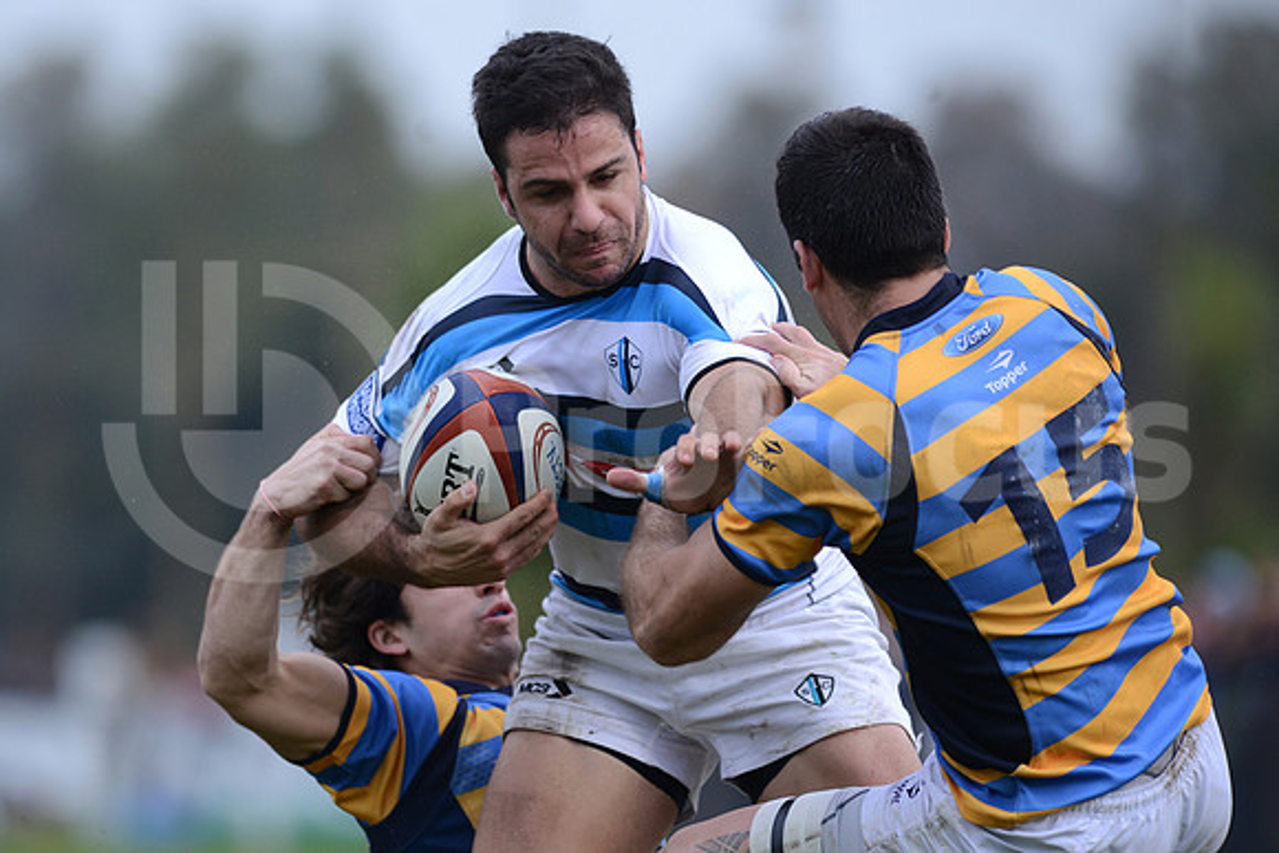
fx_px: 14924
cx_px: 640
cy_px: 426
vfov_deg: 3.3
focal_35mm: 420
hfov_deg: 4.9
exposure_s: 1/1600
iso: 800
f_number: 4
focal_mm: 420
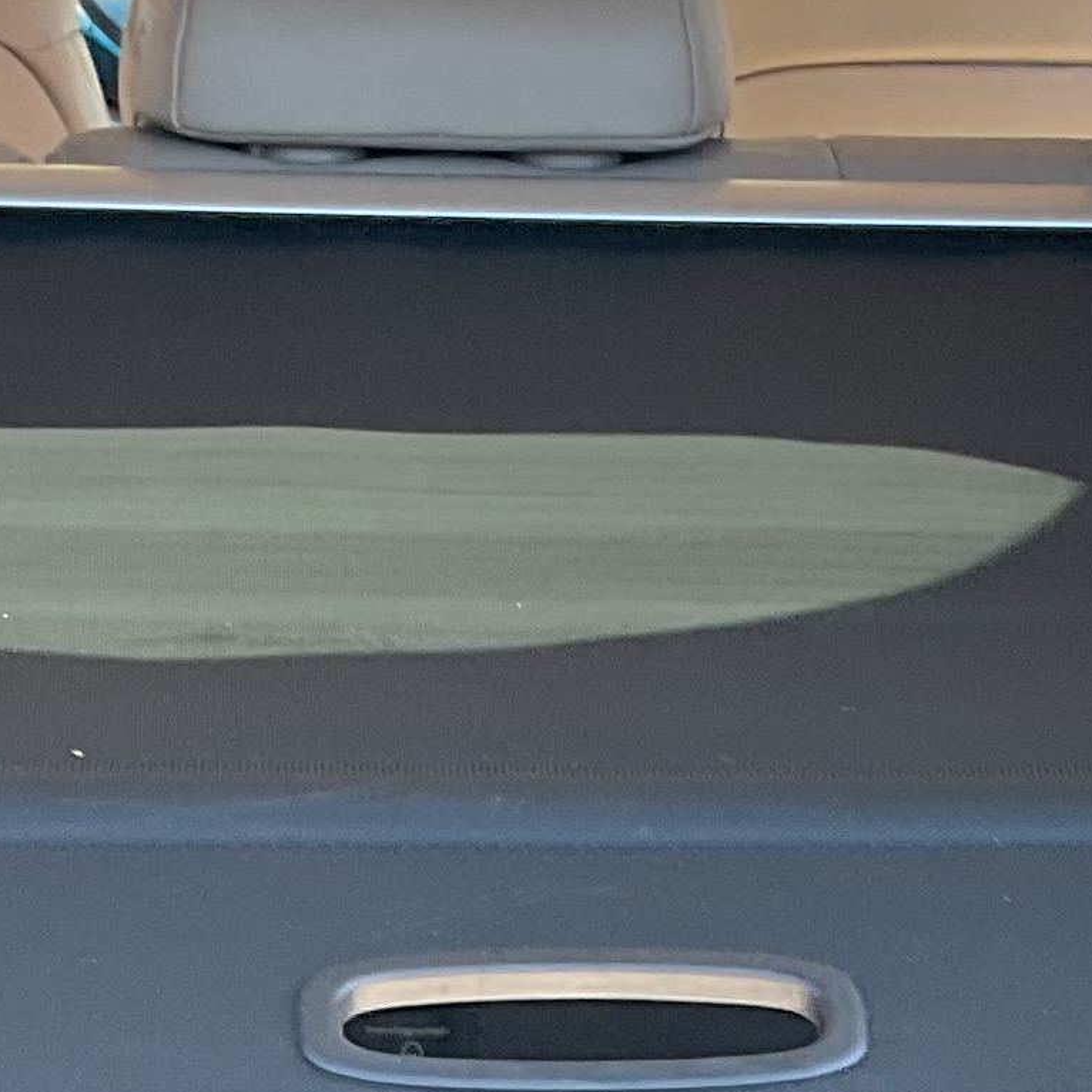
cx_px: 599
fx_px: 4818
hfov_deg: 12.9
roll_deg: -0.5
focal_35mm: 135
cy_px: 1376
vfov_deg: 12.6
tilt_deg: -21.4
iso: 16
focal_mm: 3
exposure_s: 1/136
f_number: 1.8
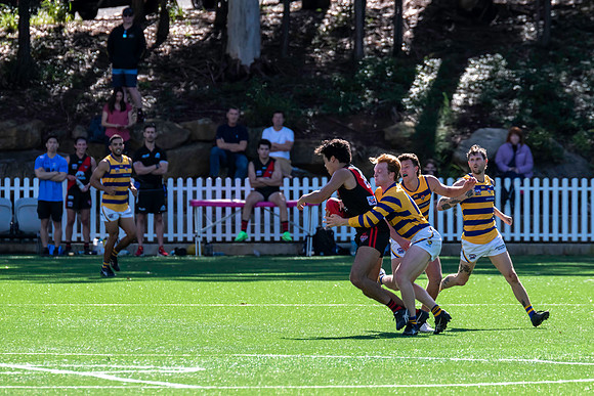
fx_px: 9548
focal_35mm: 579
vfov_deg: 2.4
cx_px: 352
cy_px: 264
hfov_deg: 3.6
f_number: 7.1
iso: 800
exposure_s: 1/2000
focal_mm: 420
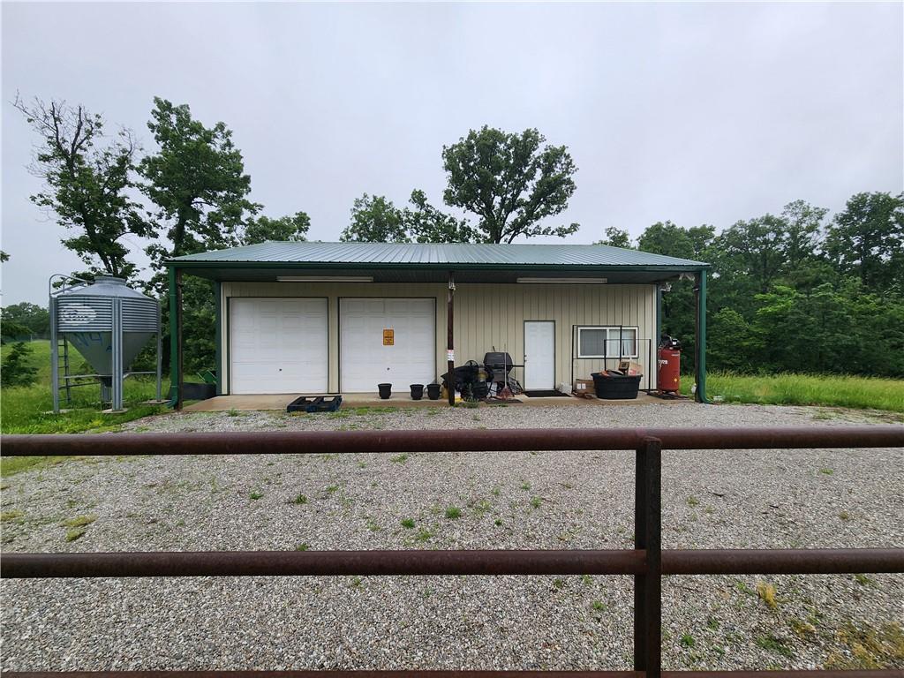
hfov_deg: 106.2
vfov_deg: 89.9
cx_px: 452
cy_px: 339
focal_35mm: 13
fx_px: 339
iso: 50
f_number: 2.2
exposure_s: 1/500
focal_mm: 2.2
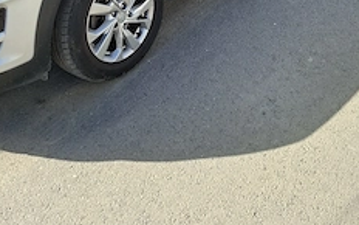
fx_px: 411
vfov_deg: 27.7
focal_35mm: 42
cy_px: -28
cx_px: 198
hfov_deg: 47.1
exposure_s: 1/909
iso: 50
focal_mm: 5.54
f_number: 1.8
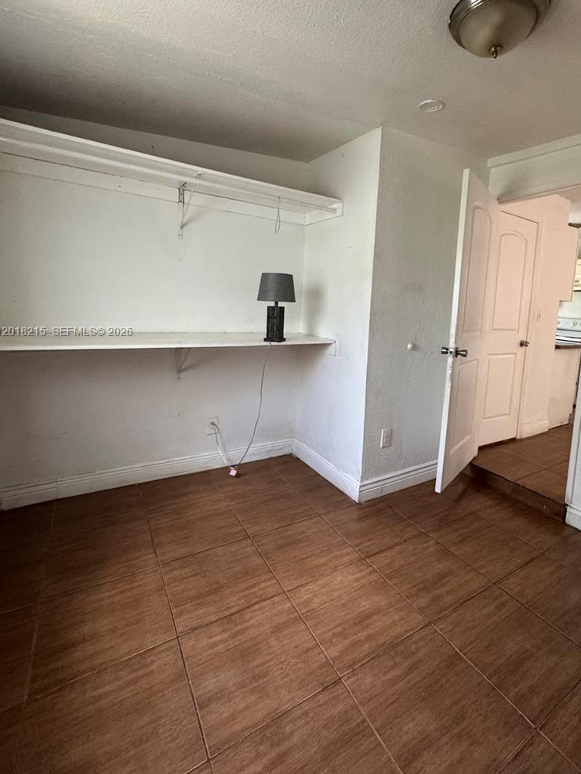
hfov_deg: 74.2
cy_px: 332
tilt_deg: -5.4
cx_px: 340
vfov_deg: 90.4
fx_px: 380
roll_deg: -3.9
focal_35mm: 17
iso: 500
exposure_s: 1/60
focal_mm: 2.22
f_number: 2.2
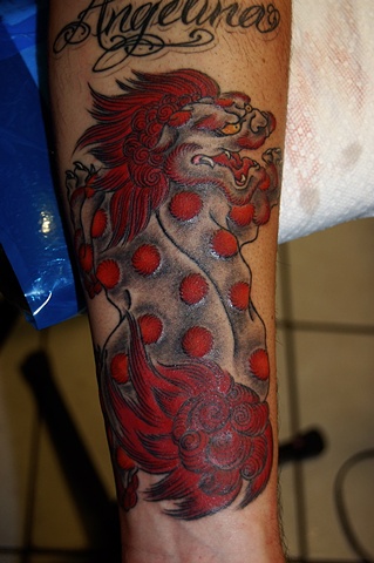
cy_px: 282
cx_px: 187
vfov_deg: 29.3
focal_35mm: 69
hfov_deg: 19.7
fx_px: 1078
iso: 400
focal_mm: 46
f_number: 5.3
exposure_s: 1/60
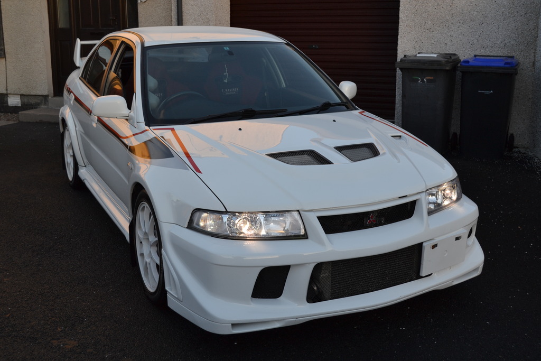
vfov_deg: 34.2
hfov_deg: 49.5
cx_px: 270
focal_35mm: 39
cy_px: 180
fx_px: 586
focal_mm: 26
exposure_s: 1/125
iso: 180
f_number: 5.6
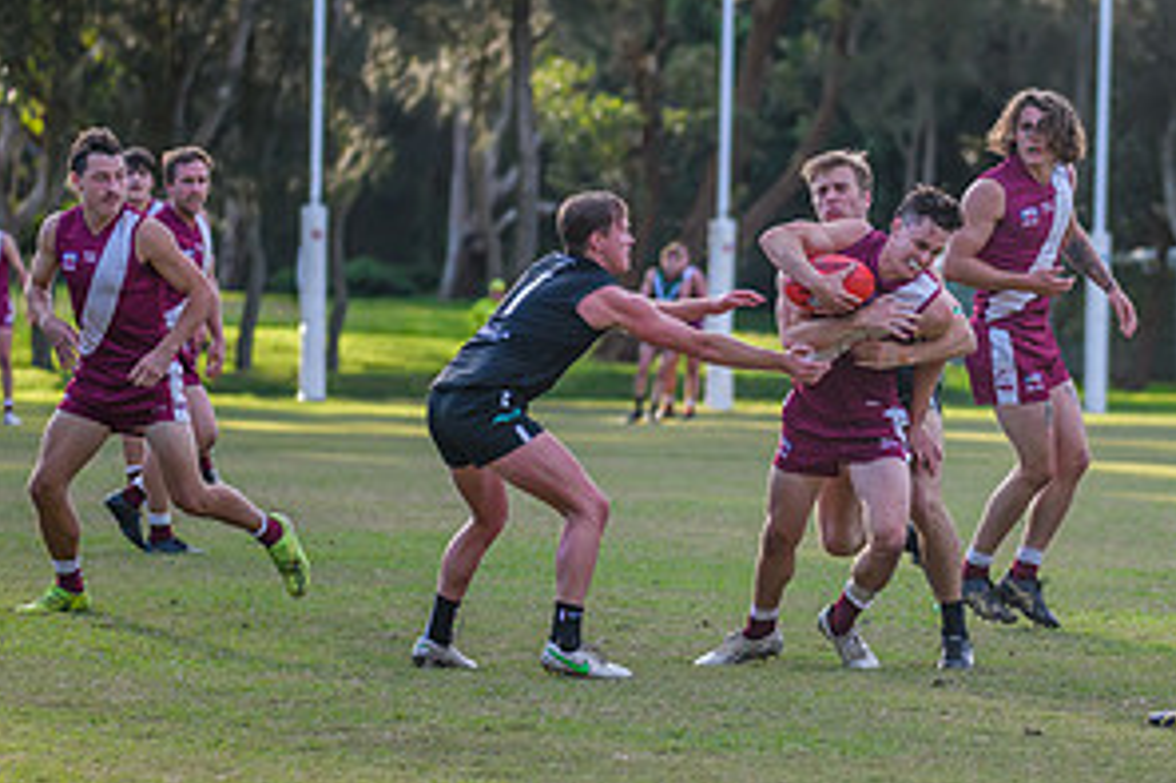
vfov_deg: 5.7
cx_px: 917
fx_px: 7868
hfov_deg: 8.5
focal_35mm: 241
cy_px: 422
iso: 800
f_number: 2.8
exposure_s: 1/2500
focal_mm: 120
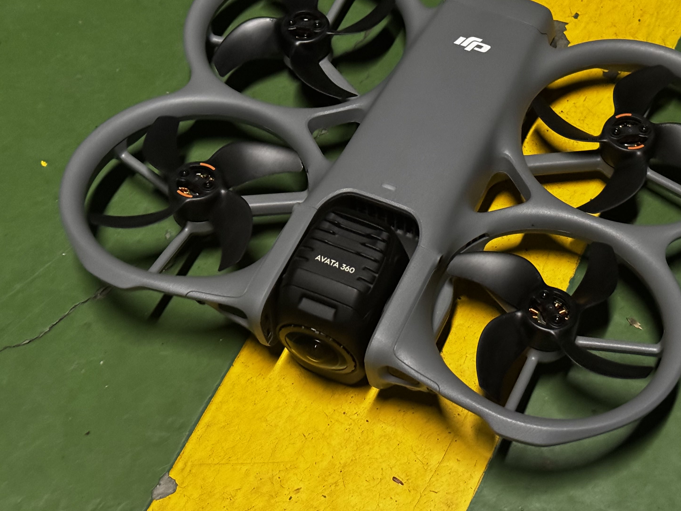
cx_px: 426
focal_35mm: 67
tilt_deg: -58.4
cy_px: 224
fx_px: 1318
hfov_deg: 28.9
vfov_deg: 21.9
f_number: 1.78
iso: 640
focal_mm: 6.76
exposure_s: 1/30
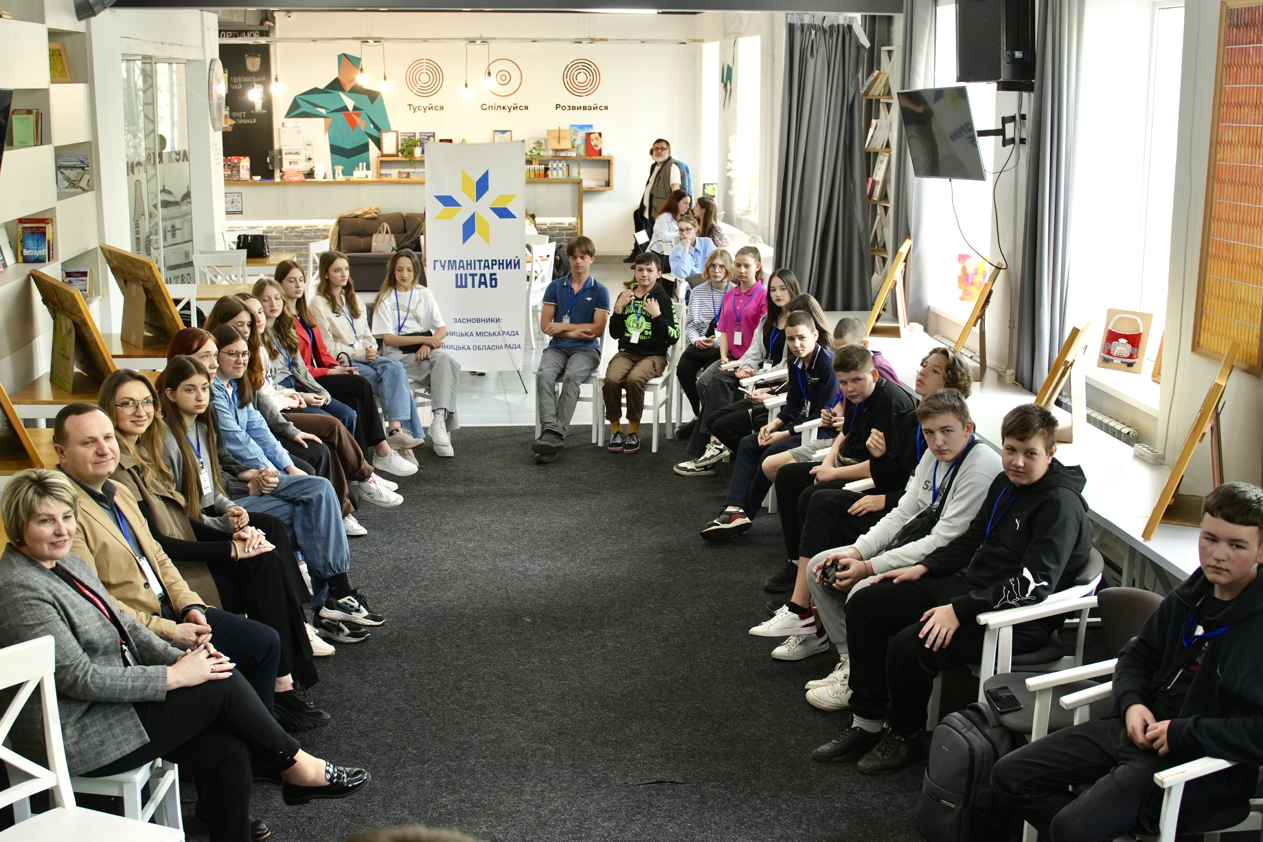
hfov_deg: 46.4
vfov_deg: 31.9
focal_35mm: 42
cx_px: 632
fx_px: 1473
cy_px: 421
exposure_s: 1/60
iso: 1000
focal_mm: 28
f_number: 3.5
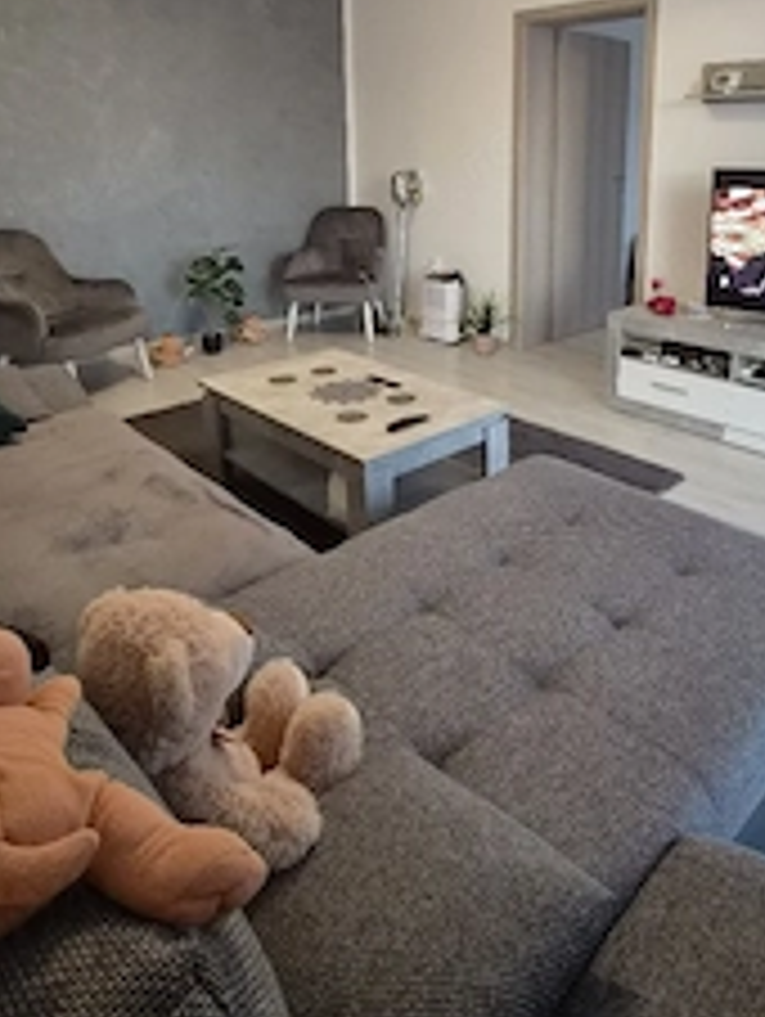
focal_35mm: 23
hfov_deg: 58.4
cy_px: 288
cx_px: 468
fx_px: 676
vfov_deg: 70.2
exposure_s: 1/50
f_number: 2.2
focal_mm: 2.2
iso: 500
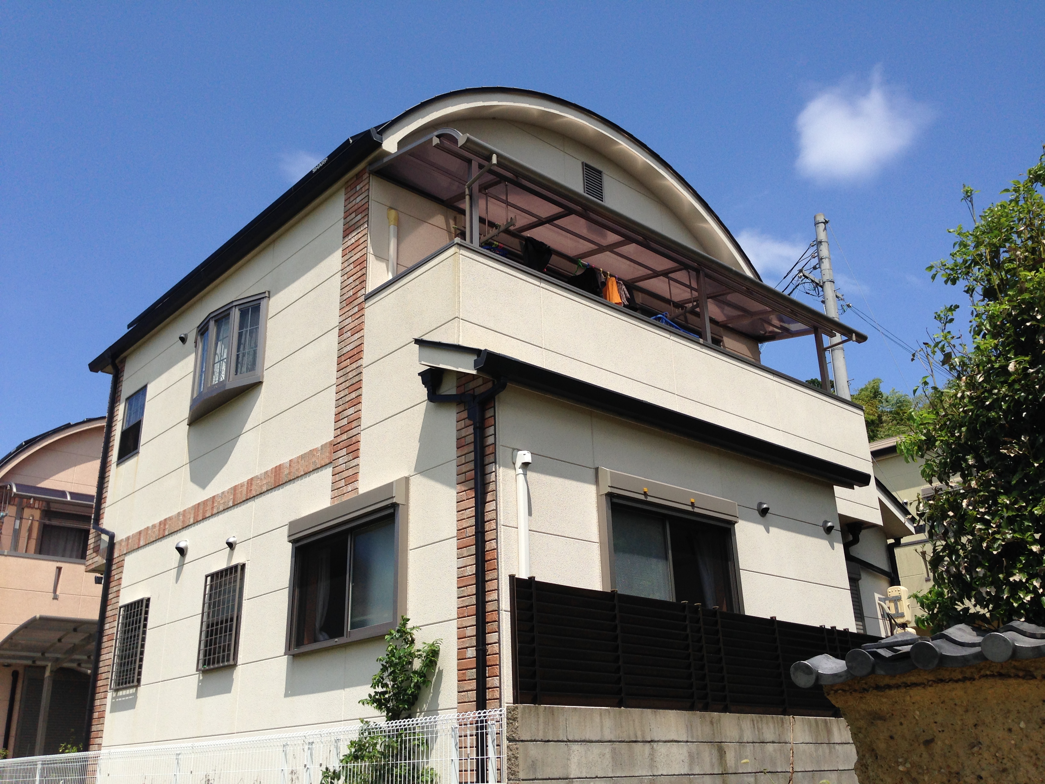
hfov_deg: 55.4
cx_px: 522
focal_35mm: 33
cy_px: 392
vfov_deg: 42.9
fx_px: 996
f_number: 2.4
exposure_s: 1/2169
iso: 50
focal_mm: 4.12
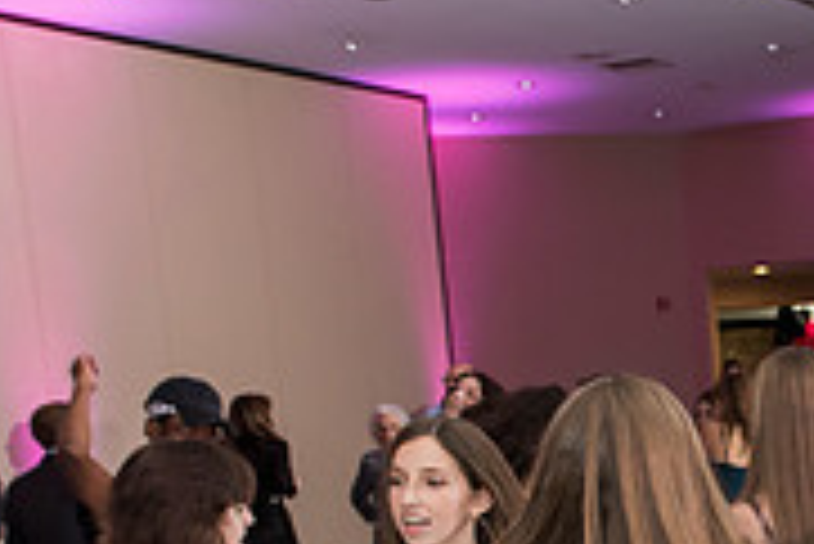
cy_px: 699
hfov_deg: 25.3
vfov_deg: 16.8
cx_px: 769
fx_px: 1742
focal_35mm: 77
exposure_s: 1/100
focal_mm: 24
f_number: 4
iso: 1250
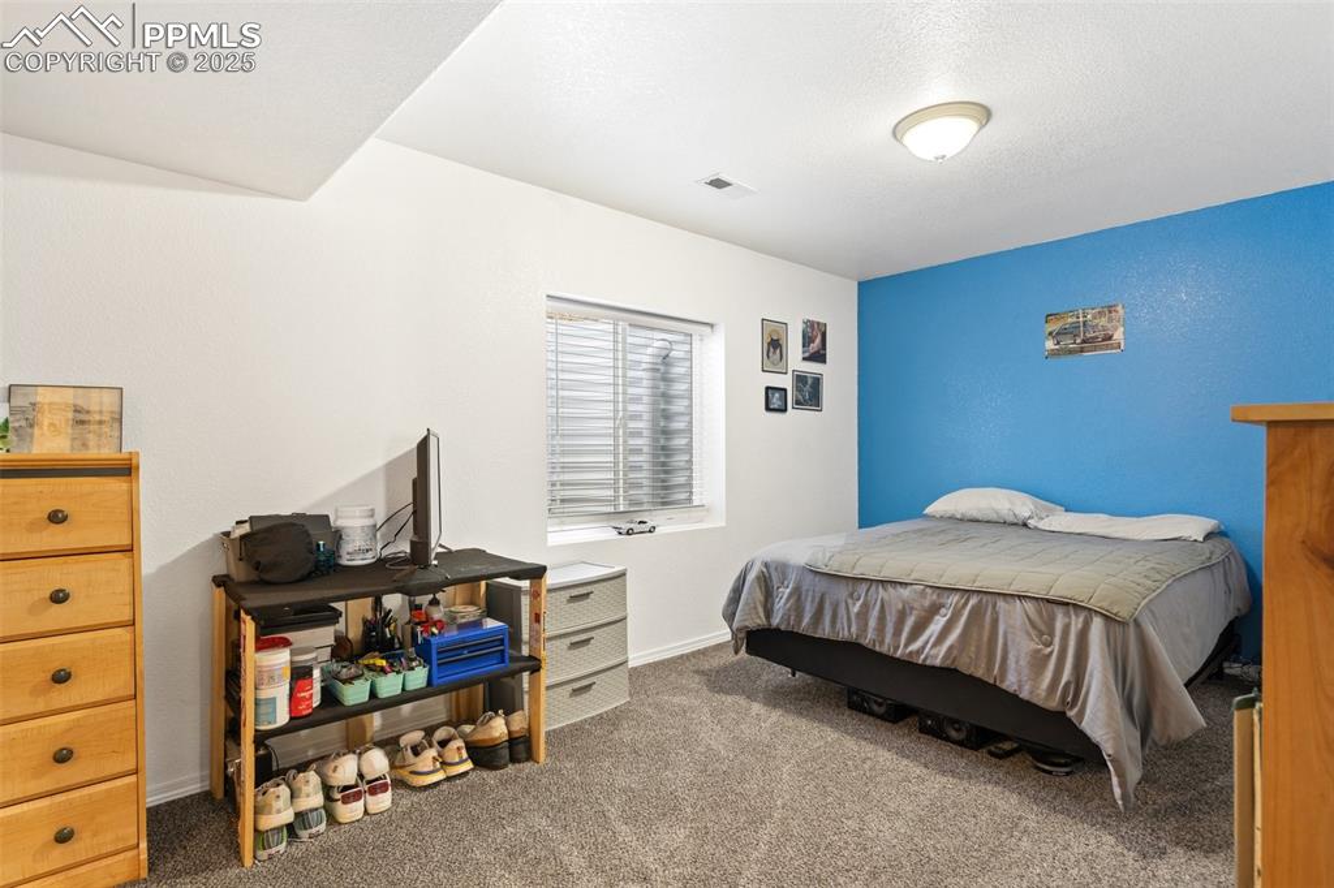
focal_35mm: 17
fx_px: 630
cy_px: 444
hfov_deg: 93.3
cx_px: 667
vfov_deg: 70.4
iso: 100
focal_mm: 17
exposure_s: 5
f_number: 9
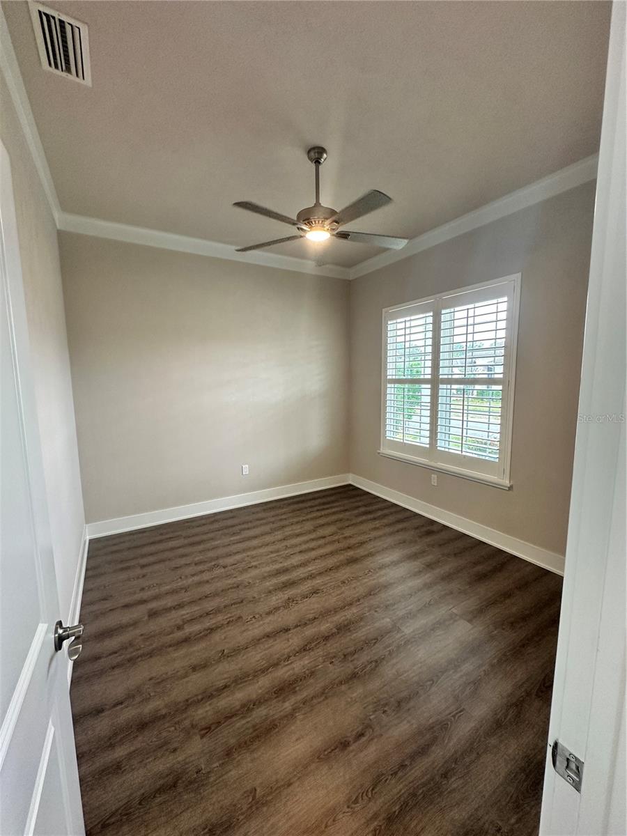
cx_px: 314
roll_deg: -0.1
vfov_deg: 102.1
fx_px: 338
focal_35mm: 14
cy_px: 418
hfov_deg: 85.7
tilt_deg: -6.7
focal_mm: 2.22
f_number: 2.2
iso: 200
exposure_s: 1/120
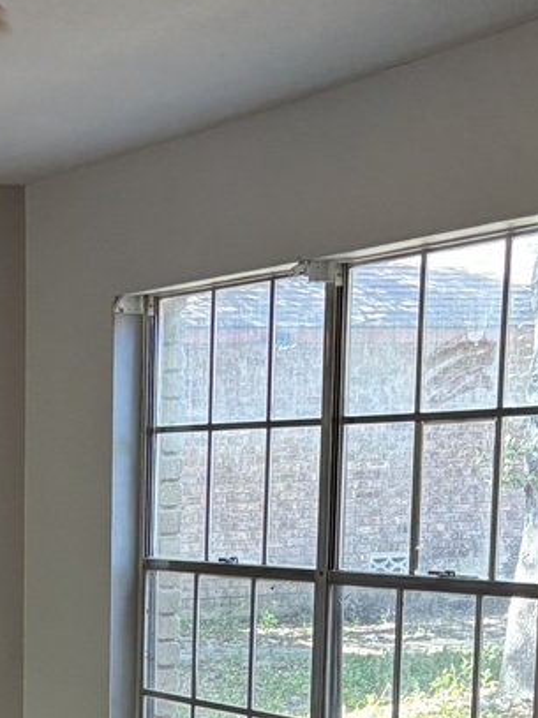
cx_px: -192
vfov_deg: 20.0
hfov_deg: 15.2
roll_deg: +0.8
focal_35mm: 92
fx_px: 1907
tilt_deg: -11.6
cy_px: 861
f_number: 1.6
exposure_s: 1/60
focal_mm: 5.96
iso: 200
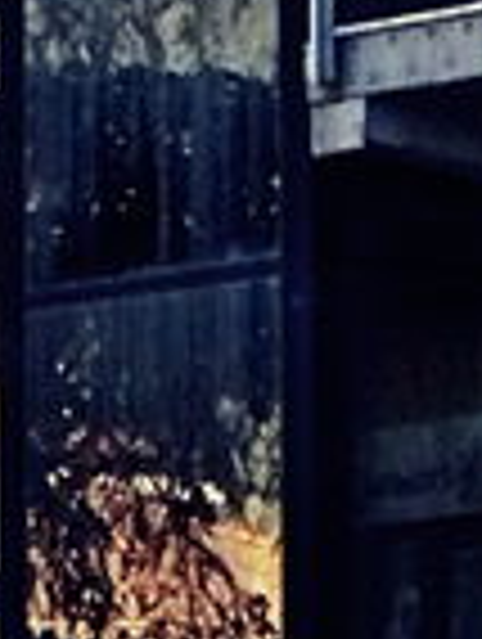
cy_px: -680
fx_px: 12013
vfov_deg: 3.0
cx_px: -212
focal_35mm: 649
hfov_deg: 2.3
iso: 400
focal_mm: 17.3
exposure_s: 1/442
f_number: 5.7
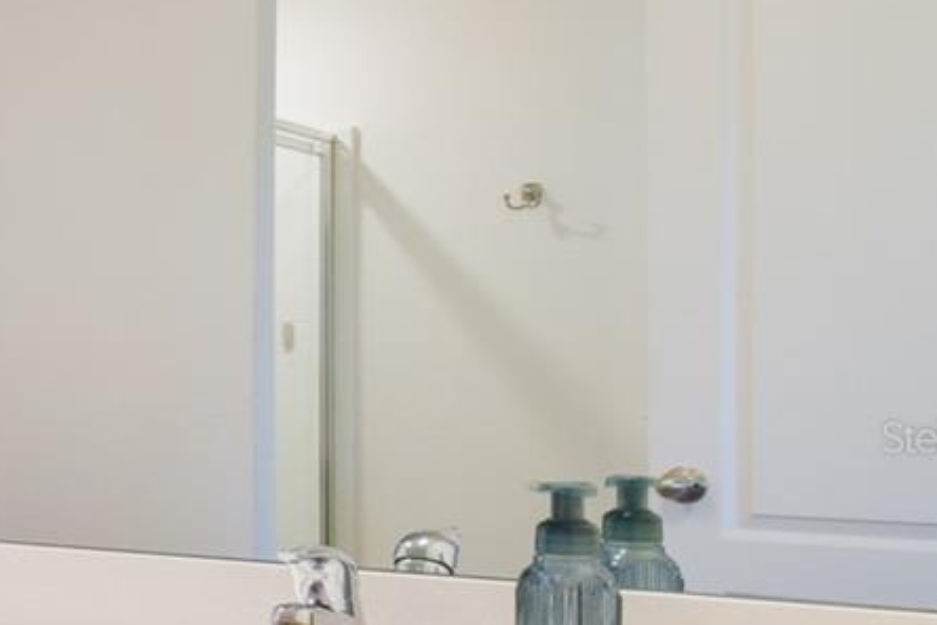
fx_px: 1405
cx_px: -618
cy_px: 437
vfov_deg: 24.9
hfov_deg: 24.2
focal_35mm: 54
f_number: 7.1
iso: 100
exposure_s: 1/2
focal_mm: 10
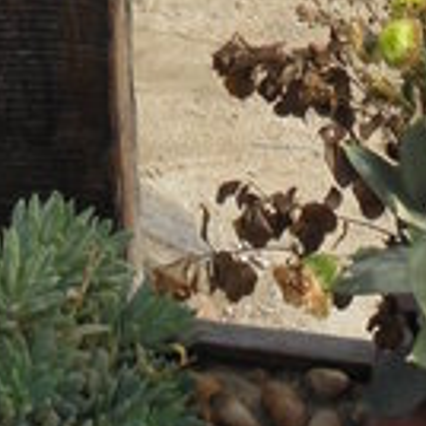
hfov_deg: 12.1
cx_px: 45
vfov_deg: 10.9
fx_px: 1991
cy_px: -496
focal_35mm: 143
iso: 64
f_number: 5.6
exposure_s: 1/200
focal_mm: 4.83
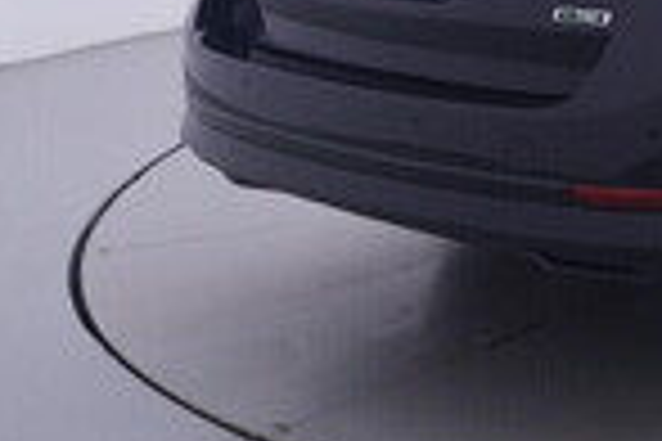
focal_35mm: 84
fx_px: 1542
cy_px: -182
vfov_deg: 15.3
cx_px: 1079
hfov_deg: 19.9
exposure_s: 1/80
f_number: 5
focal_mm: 15
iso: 200
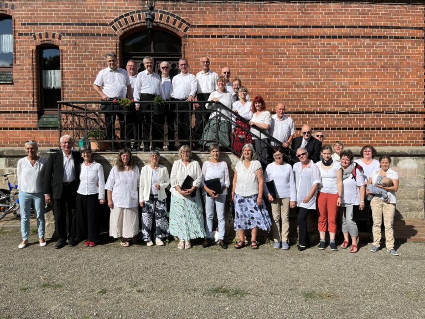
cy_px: 160
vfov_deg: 53.1
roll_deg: -0.1
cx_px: 212
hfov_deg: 67.3
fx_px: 319
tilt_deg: -2.8
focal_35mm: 26
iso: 50
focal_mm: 5.1
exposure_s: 1/5319
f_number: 1.6
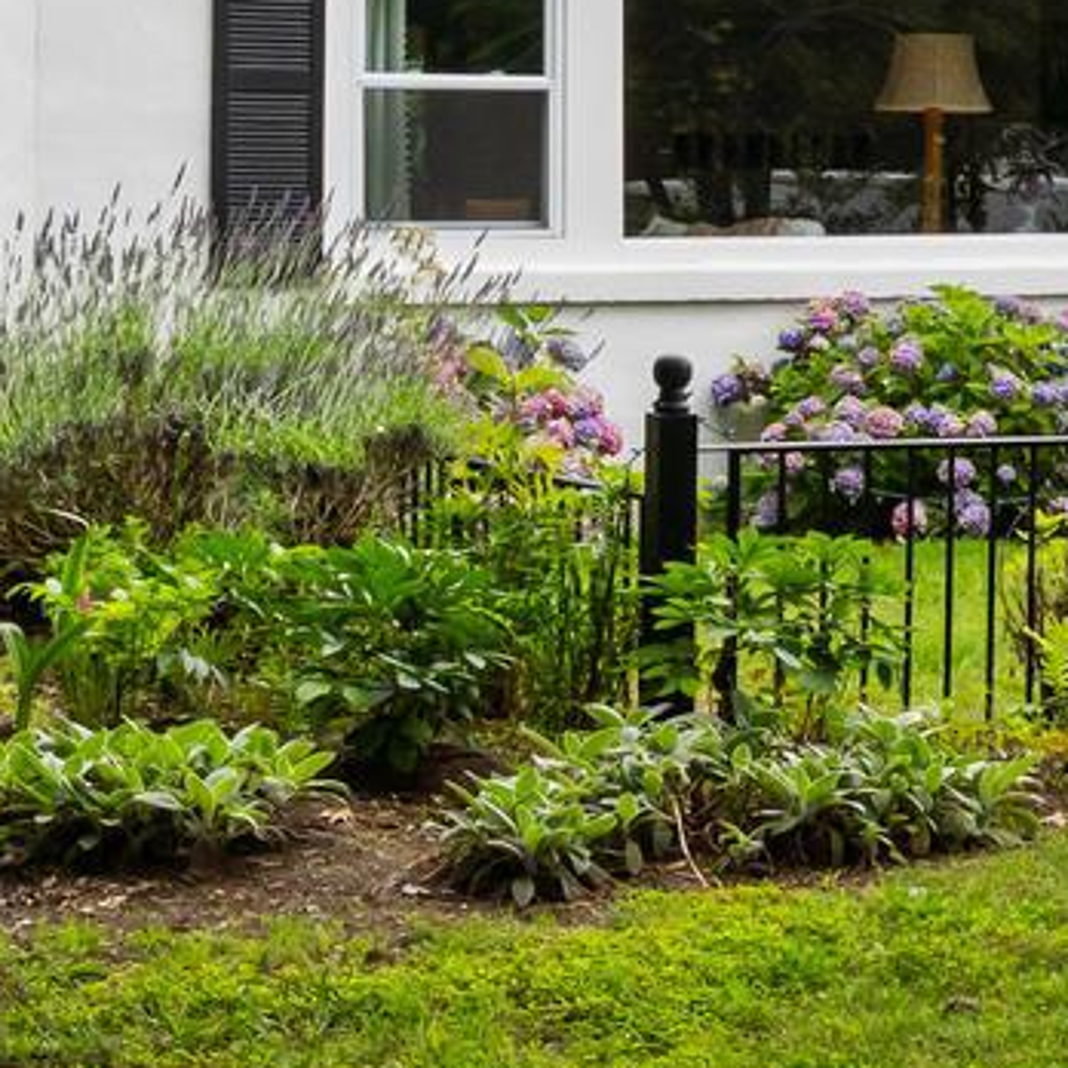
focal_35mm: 115
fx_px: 4005
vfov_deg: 15.0
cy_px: 112
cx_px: 1792
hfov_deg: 13.9
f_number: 7.1
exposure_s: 1/400
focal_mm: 15.3
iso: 250
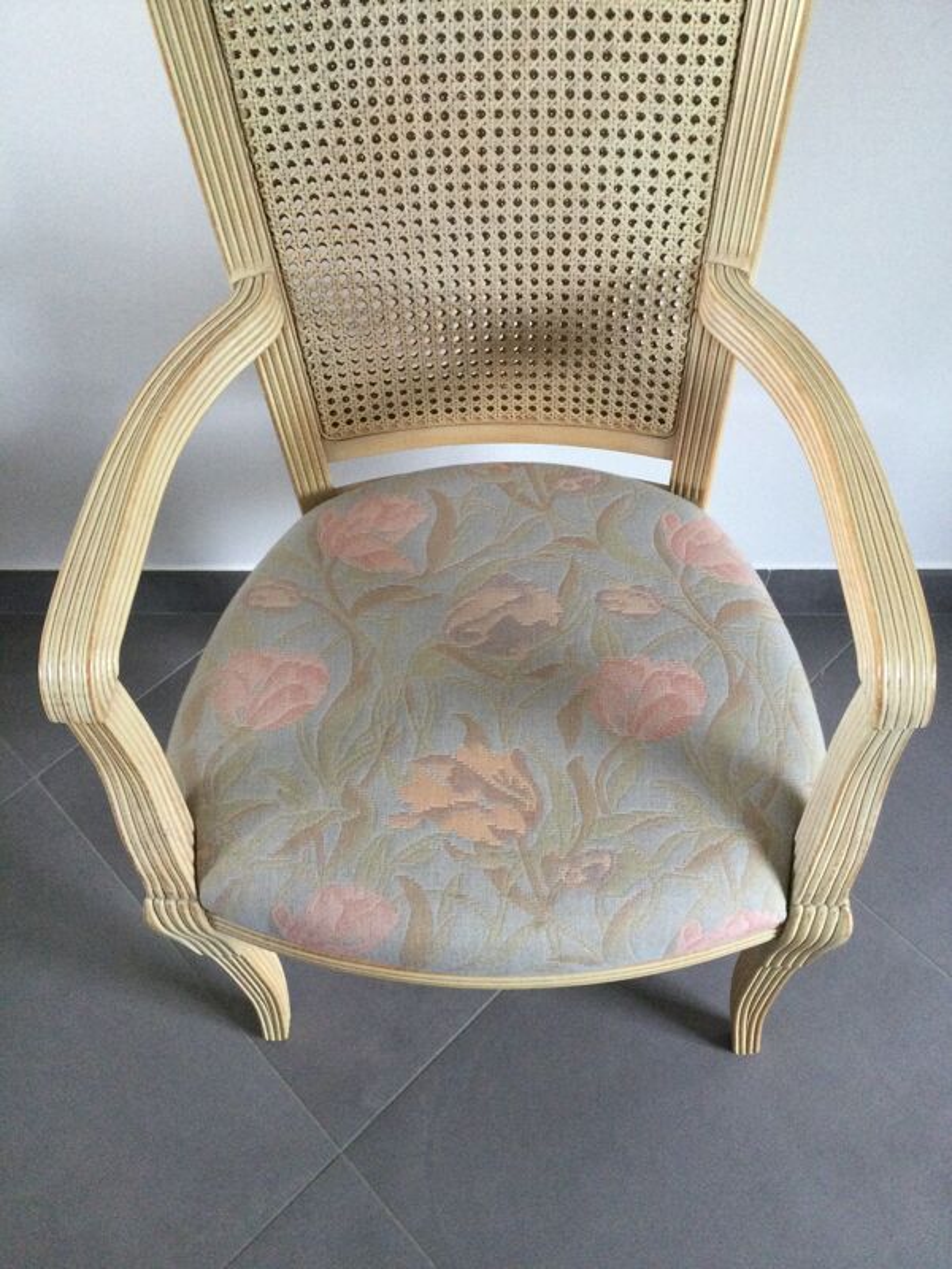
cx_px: 476
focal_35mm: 31
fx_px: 1137
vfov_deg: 58.4
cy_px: 634
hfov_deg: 45.4
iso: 160
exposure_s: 1/33
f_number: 2.4
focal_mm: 3.3
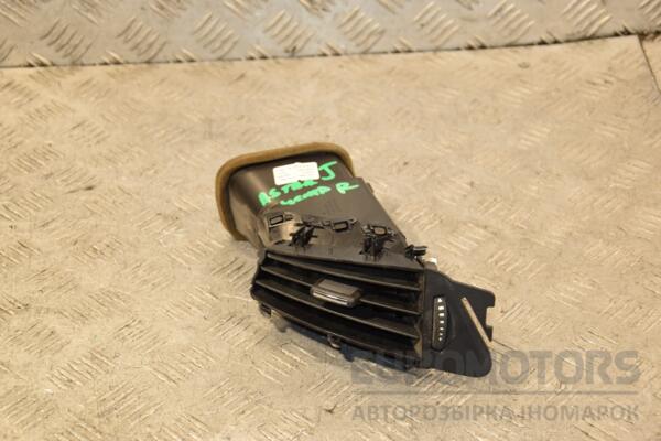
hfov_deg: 27.0
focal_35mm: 75
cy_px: 220
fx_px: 1377
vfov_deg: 18.2
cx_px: 330
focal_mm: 50
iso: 800
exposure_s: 1/125
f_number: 5
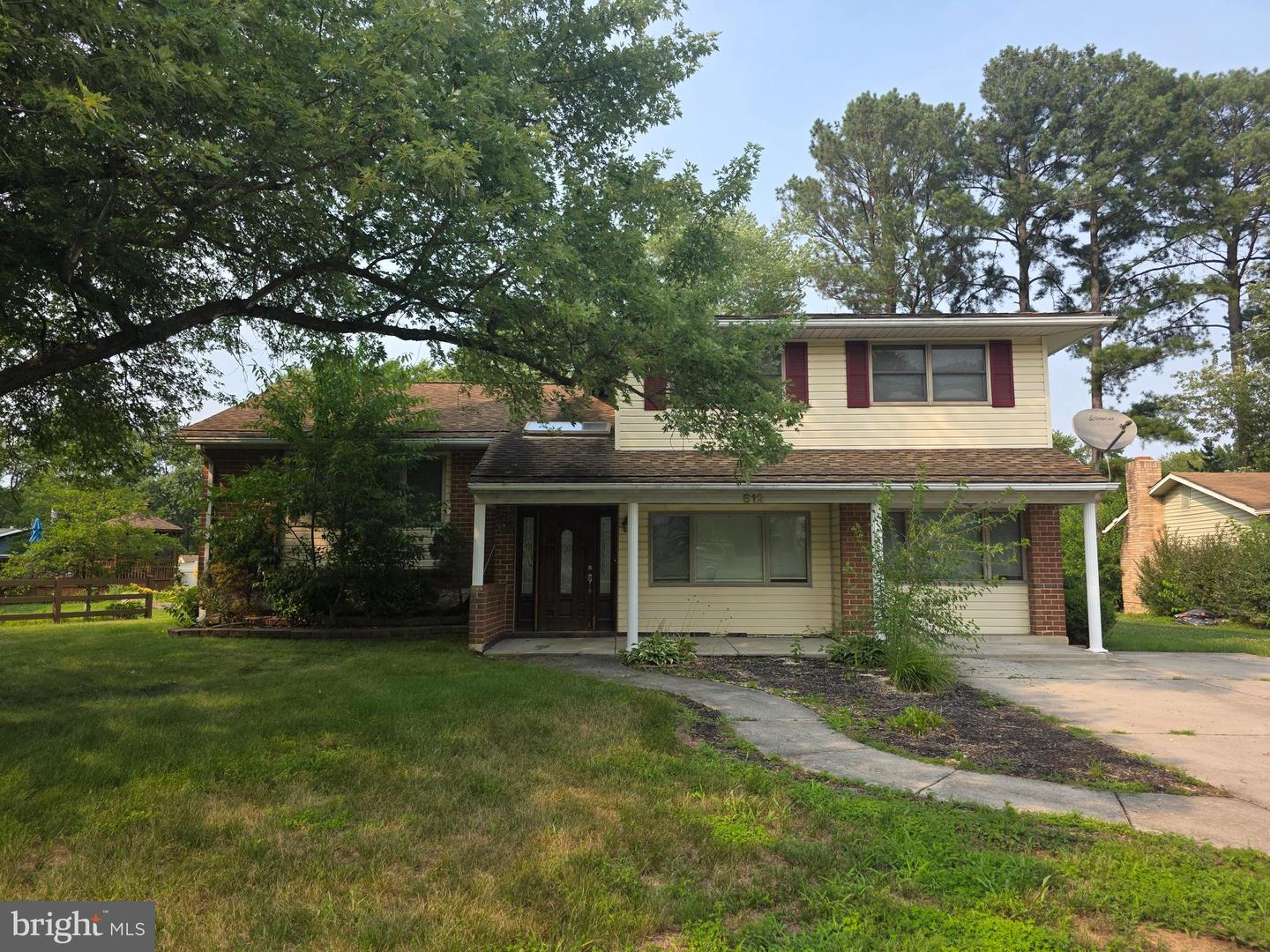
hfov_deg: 73.9
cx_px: 635
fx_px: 844
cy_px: 476
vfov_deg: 58.9
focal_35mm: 23
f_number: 1.7
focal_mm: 6.3
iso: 80
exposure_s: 1/2404
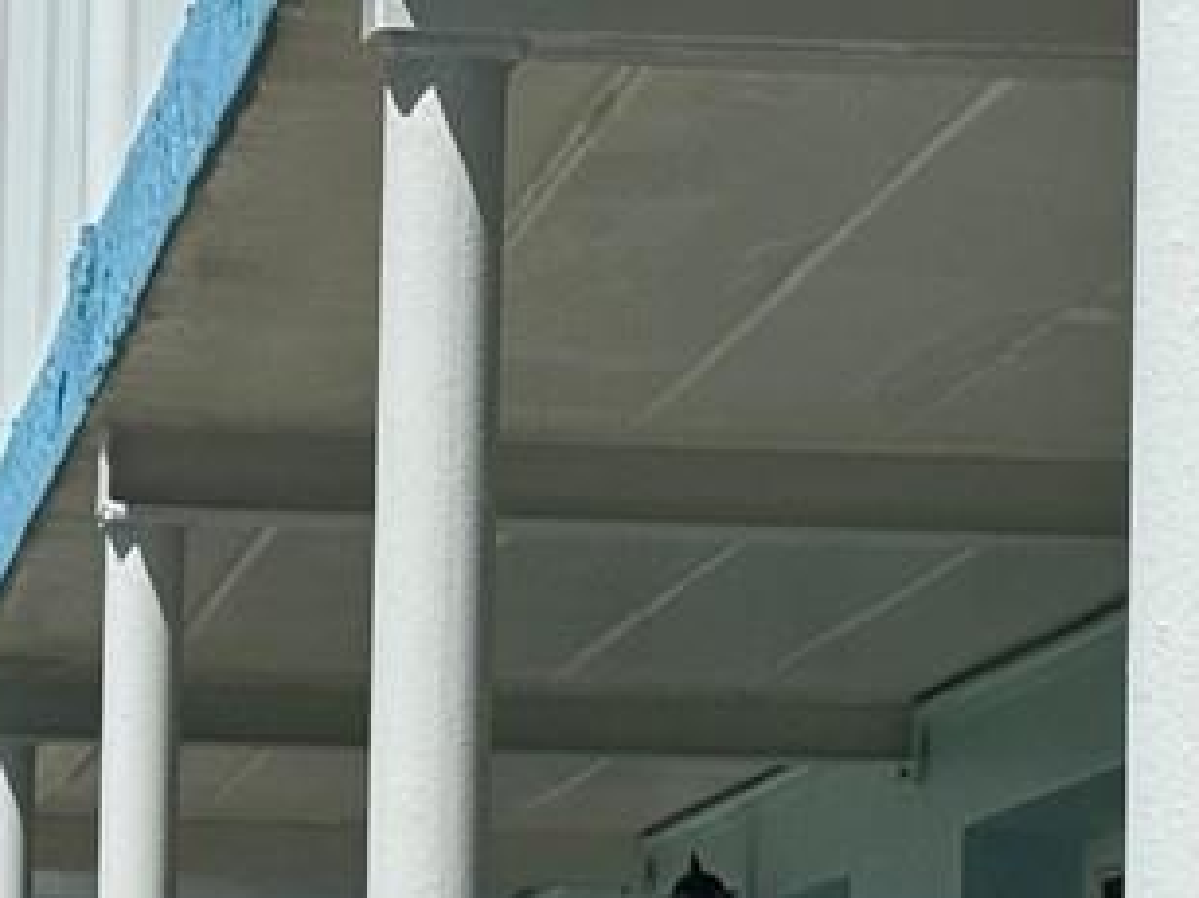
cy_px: 590
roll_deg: -1.0
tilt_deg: +4.8
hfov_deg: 7.9
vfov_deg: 5.9
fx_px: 8656
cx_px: 215
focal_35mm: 250
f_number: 1.78
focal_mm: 6.76
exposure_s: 1/7937
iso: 80
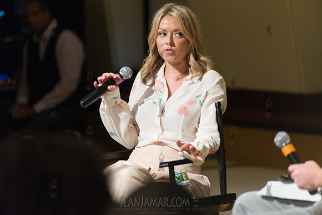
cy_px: 108
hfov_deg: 10.3
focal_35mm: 200
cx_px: 161
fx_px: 1789
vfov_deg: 6.9
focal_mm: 200
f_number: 4
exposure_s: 1/320
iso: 2500
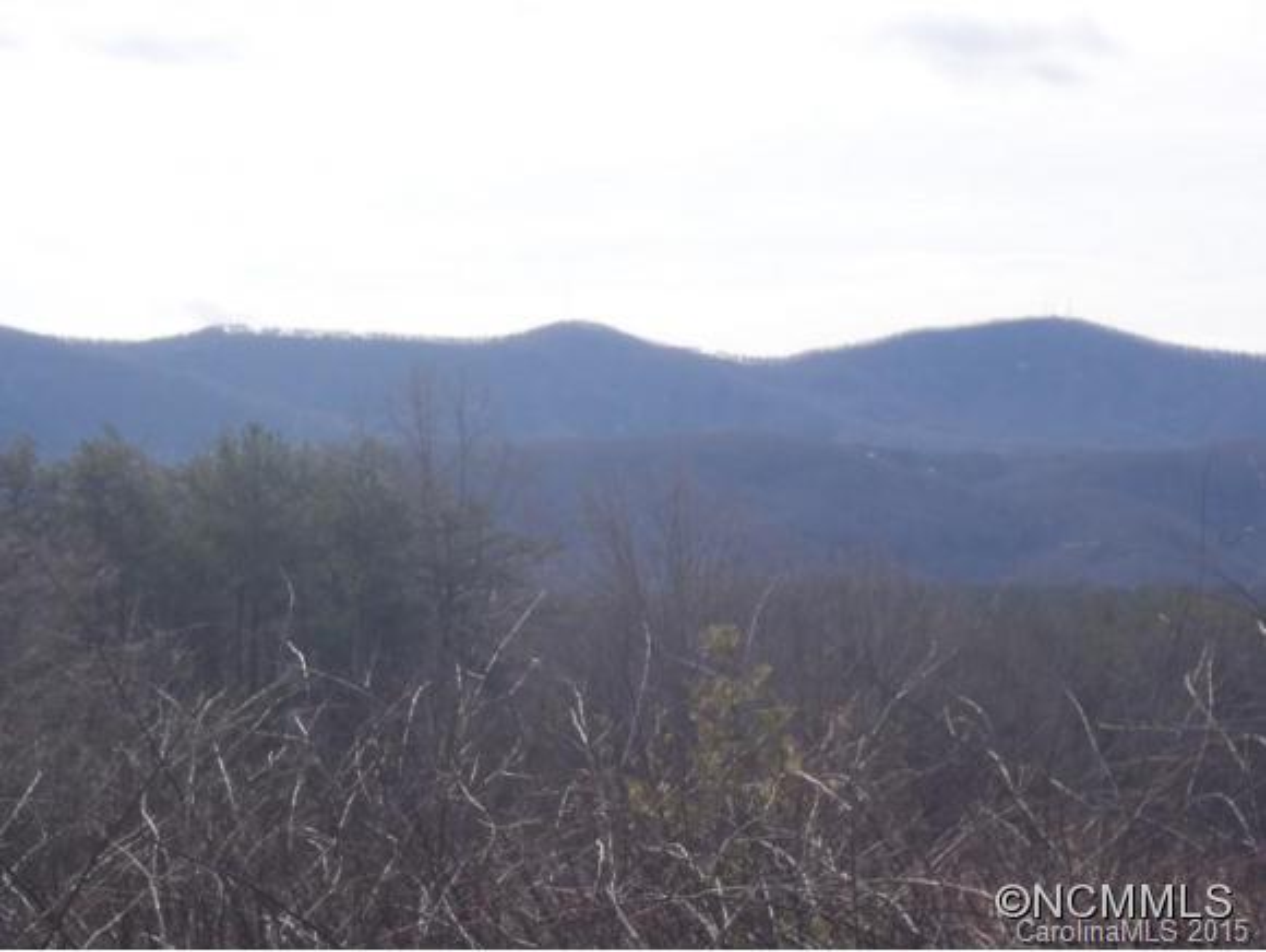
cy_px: 476
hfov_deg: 19.2
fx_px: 3734
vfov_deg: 14.5
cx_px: 633
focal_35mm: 102
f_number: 6.3
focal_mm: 18.2
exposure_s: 1/200
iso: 80
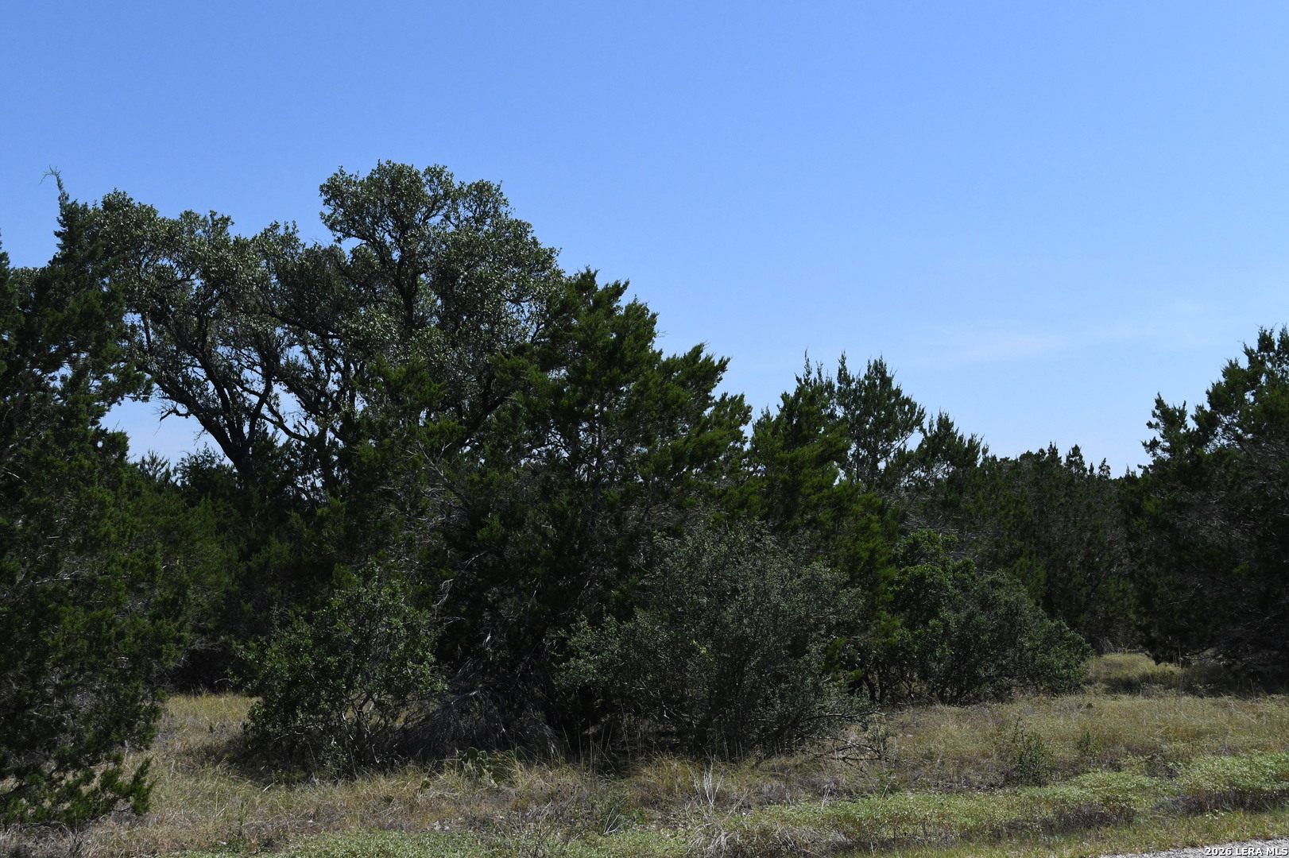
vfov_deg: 28.1
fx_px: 1718
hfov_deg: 41.1
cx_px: 644
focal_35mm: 48
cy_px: 429
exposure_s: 1/8000
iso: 1600
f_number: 8
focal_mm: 32
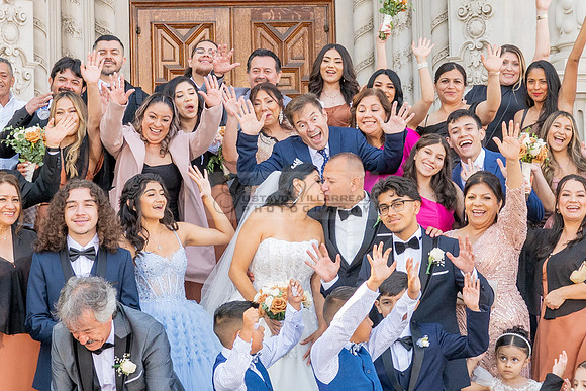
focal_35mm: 90
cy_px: 138
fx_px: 1466
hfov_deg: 22.6
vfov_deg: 15.2
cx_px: 265
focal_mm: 24
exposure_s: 1/200
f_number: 5.6
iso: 400
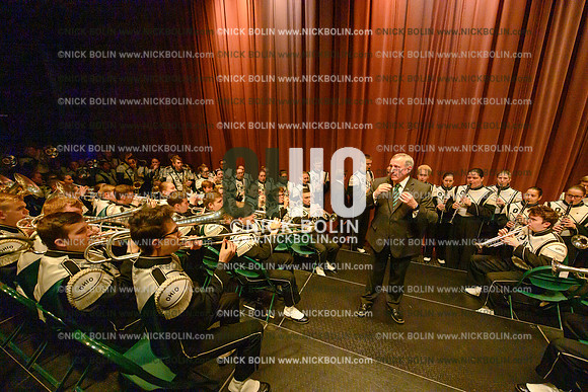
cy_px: 196
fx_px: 229
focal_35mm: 14
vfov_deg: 81.2
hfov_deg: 104.2
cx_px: 294
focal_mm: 14
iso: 25600
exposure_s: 1/320
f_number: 2.8
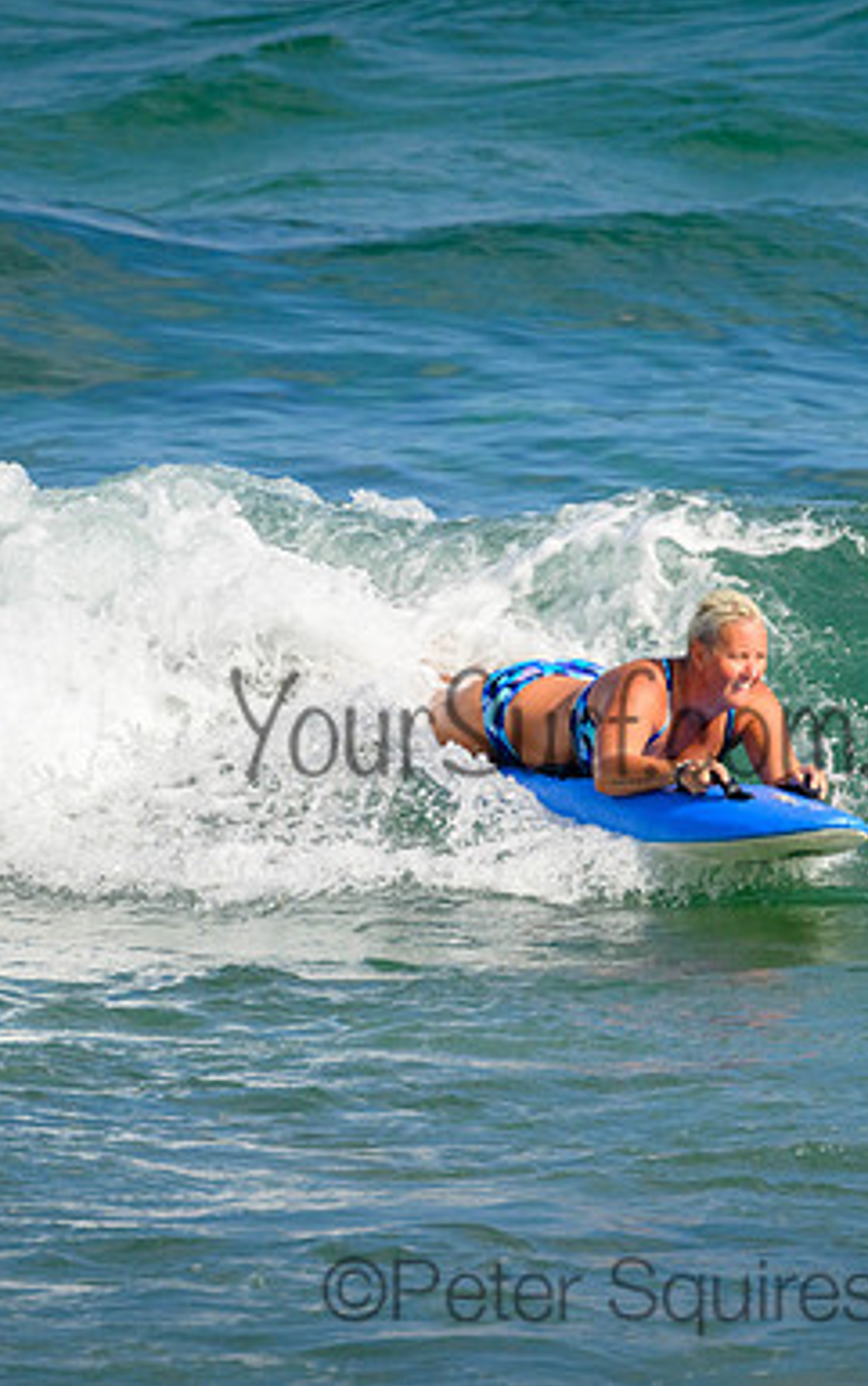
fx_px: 46465
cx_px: 601
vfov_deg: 1.7
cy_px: 693
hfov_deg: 1.1
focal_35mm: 1229
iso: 1100
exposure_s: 1/2000
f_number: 11
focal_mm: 800
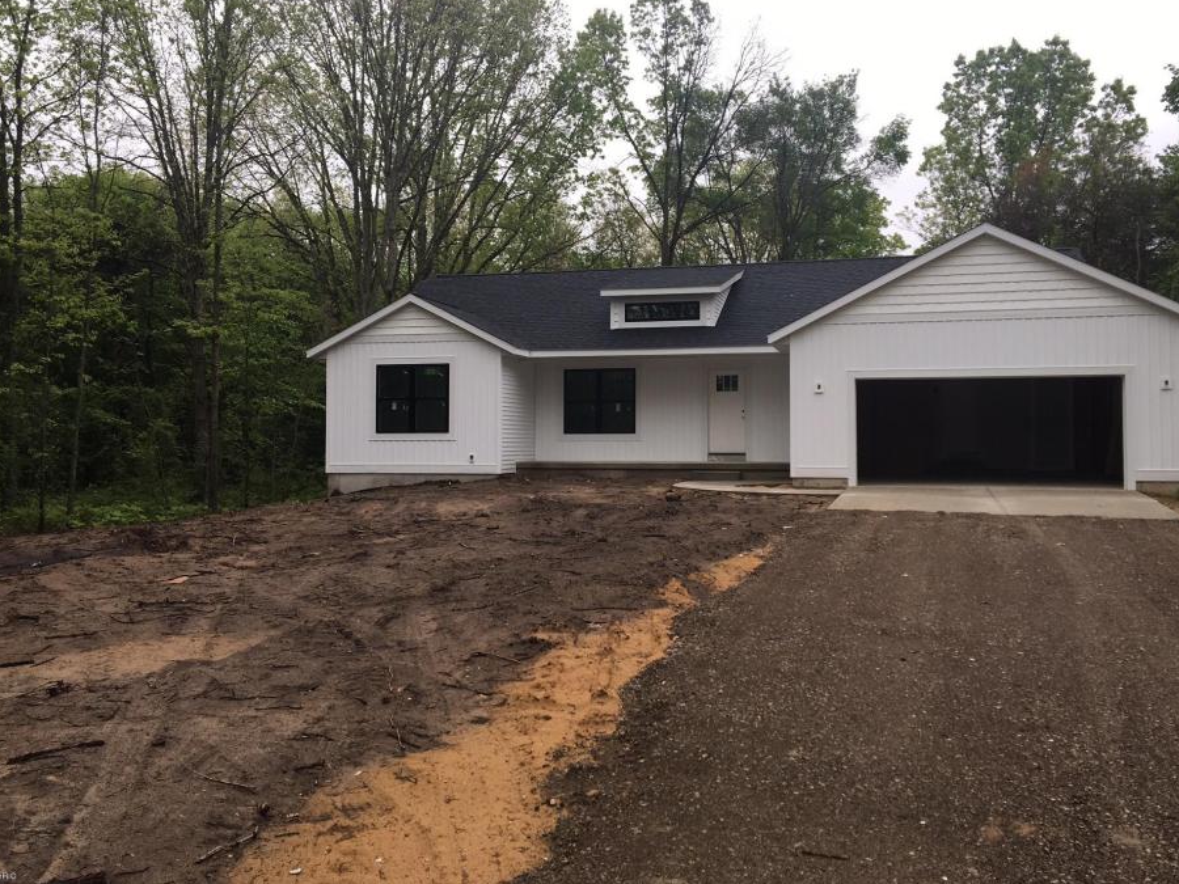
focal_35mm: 33
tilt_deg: +4.1
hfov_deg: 55.3
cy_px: 406
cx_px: 625
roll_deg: +0.3
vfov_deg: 42.9
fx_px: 1124
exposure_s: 1/120
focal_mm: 4.15
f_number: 2.2
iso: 25
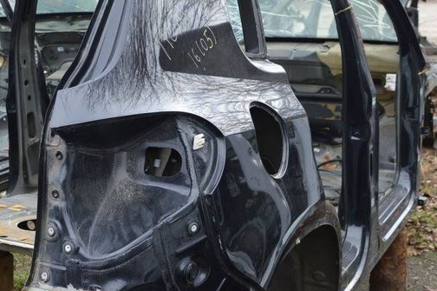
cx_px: 96
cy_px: 157
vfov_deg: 21.2
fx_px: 776
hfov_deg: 30.8
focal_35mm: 64
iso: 250
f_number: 5.6
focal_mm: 21
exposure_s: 1/125
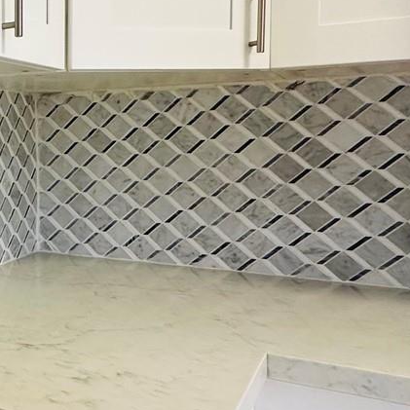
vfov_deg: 35.9
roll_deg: -0.1
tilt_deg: -1.6
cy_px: 157
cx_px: -172
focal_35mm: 47
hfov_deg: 27.5
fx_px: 630
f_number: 2.2
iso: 250
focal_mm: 2.22
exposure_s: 1/120
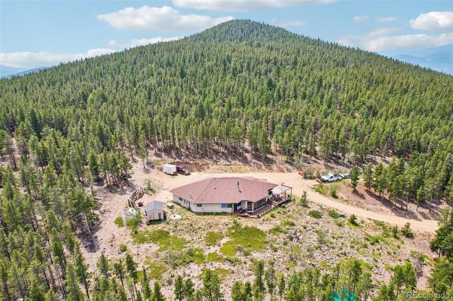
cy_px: 150
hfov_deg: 78.6
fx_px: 277
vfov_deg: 57.2
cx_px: 226
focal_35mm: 22
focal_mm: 8.4
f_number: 2.8
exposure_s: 1/400
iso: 150
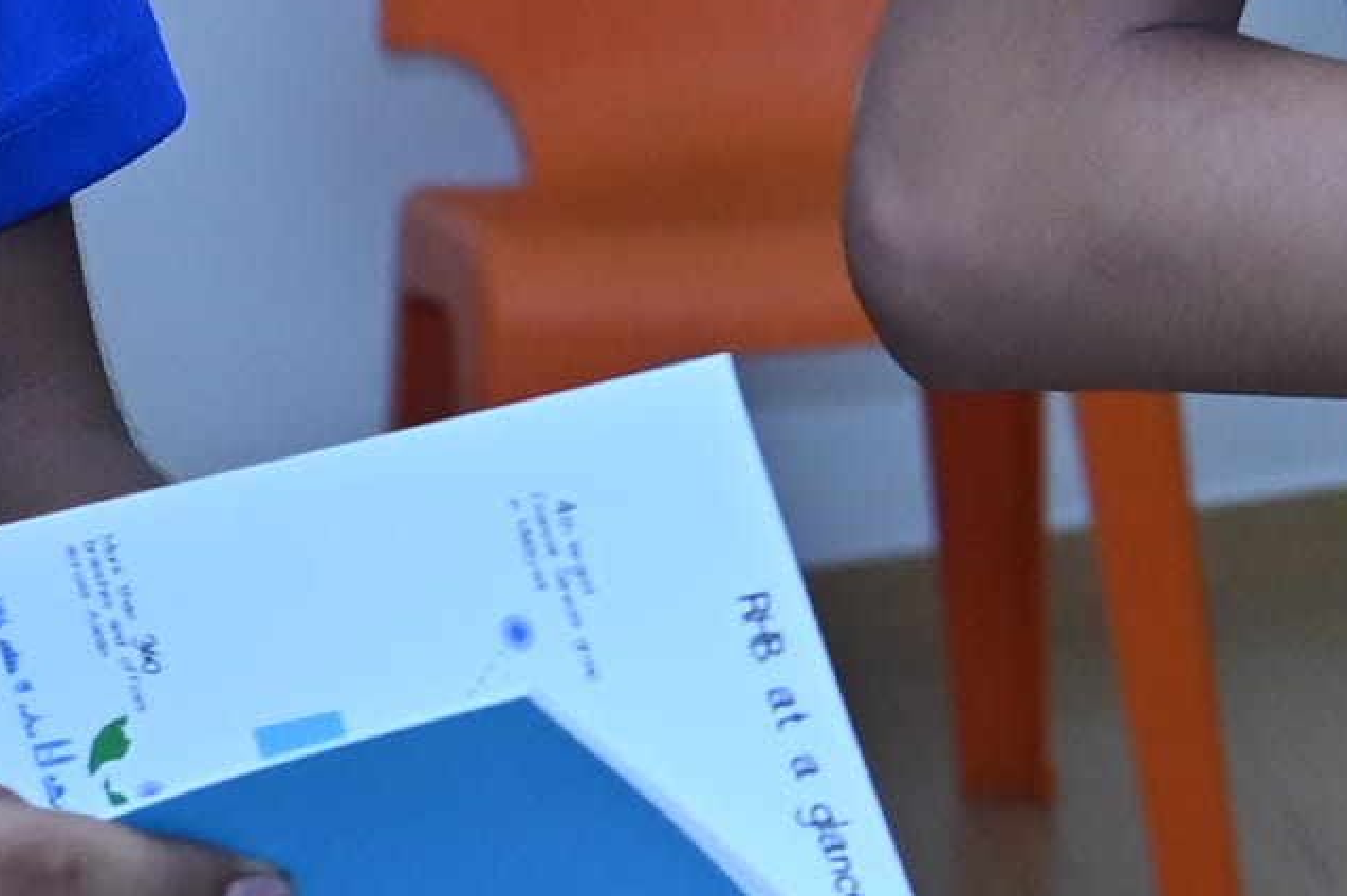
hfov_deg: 7.7
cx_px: 2573
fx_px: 9573
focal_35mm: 256
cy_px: -685
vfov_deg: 5.3
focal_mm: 36
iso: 800
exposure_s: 1/100
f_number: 3.5
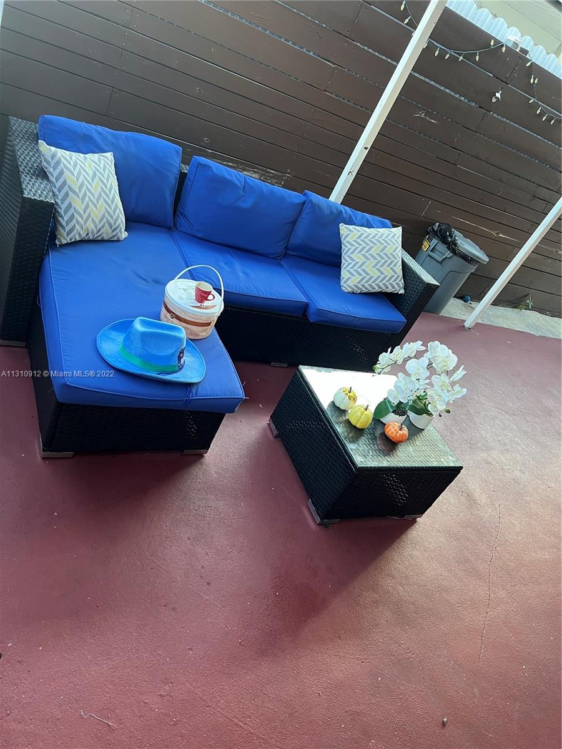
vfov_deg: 67.3
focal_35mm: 26
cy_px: 374
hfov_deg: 53.1
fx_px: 563
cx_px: 281
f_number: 1.5
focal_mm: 5.7
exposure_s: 1/60
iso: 100
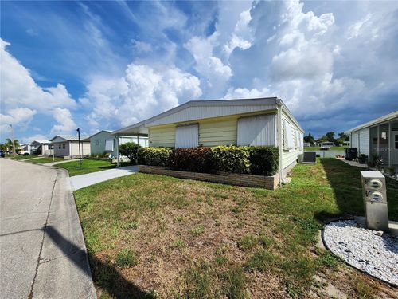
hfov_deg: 106.2
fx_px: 149
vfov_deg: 89.9
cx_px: 199
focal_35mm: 13
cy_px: 150
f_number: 2.2
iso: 50
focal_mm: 2.2
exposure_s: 1/3185
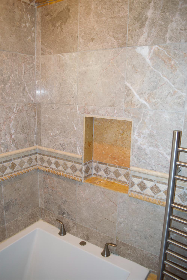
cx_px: 94
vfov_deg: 67.4
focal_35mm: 27
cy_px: 140
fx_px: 210
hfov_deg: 47.9
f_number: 4
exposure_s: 1/60
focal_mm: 18
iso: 800
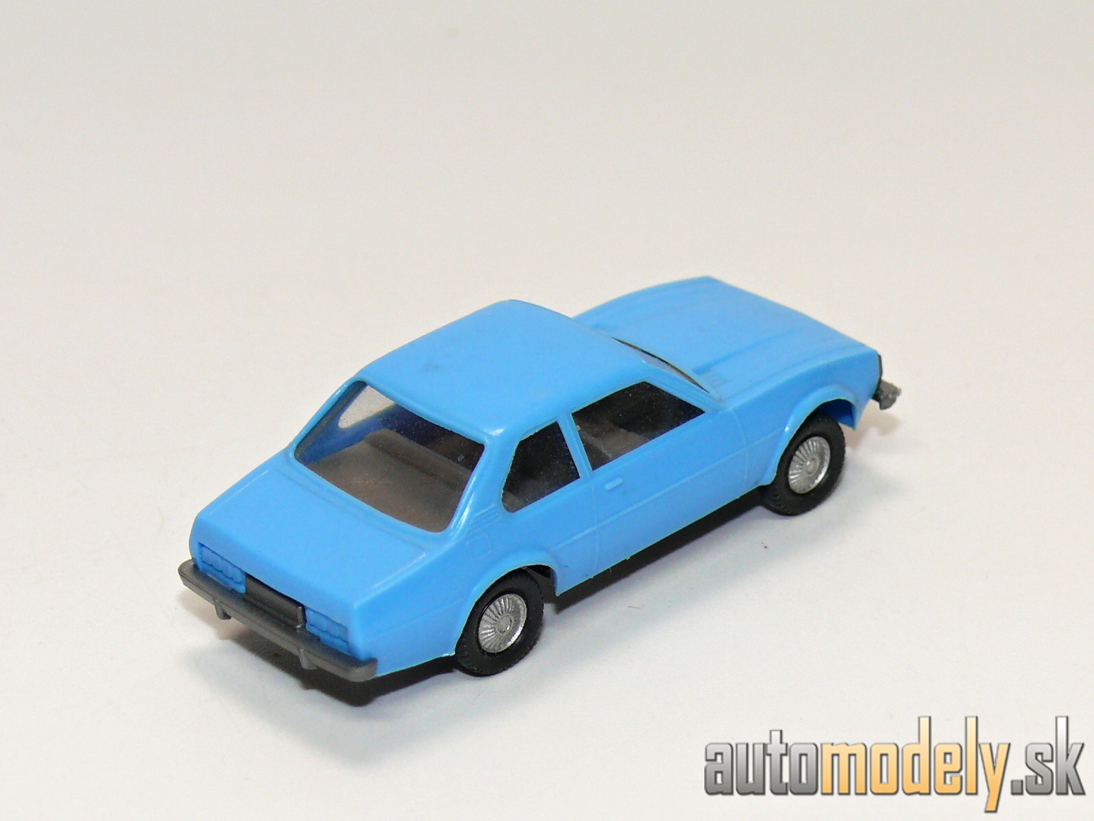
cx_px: 547
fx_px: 4330
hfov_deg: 14.4
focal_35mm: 137
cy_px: 410
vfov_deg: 10.8
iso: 100
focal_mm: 16.4
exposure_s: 1/30
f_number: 4
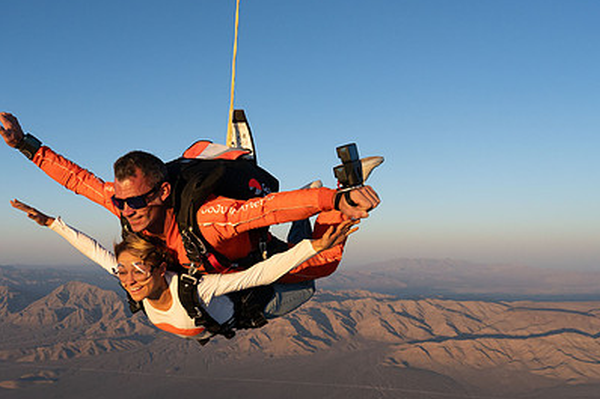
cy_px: 246
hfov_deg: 53.5
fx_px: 583
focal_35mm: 35
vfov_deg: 37.6
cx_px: 205
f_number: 7.1
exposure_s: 1/2000
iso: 1250
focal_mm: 24
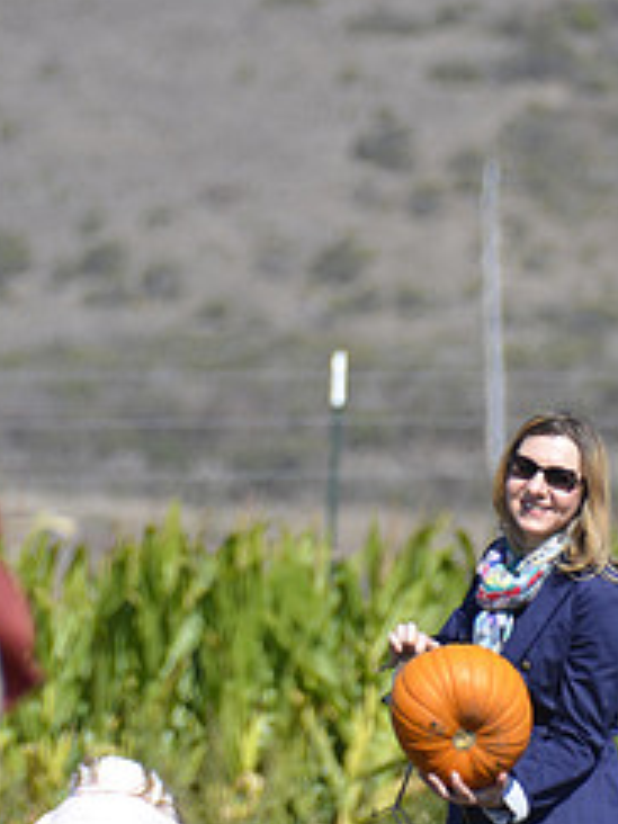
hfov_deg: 1.4
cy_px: 642
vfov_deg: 1.9
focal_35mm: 1028
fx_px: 24471
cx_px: 307
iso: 200
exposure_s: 1/640
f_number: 6.3
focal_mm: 300
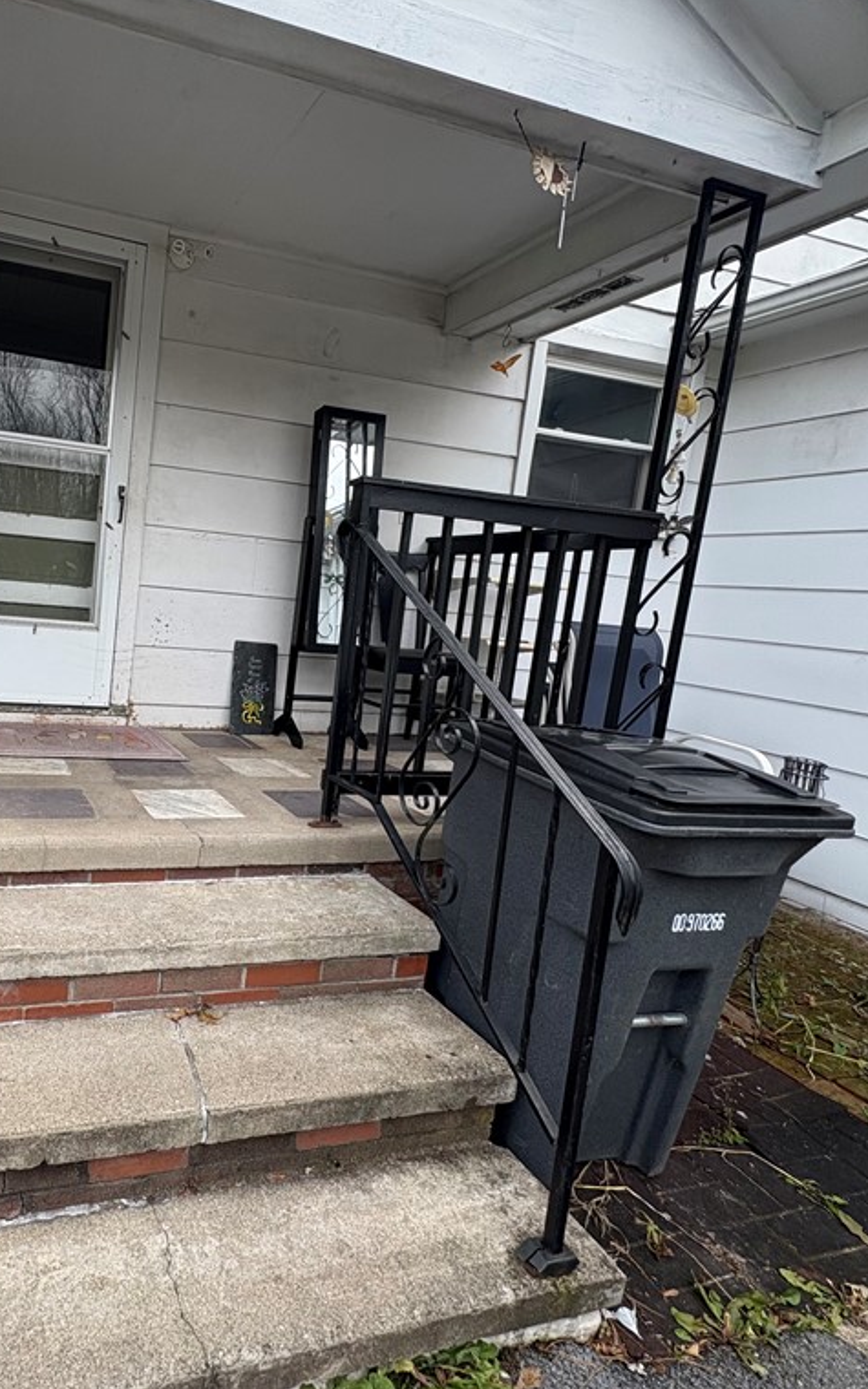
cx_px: 150
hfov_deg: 54.7
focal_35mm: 20
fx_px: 757
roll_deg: -4.1
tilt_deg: -8.6
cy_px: 693
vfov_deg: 85.1
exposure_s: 1/324
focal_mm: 2.22
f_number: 2.2
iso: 40
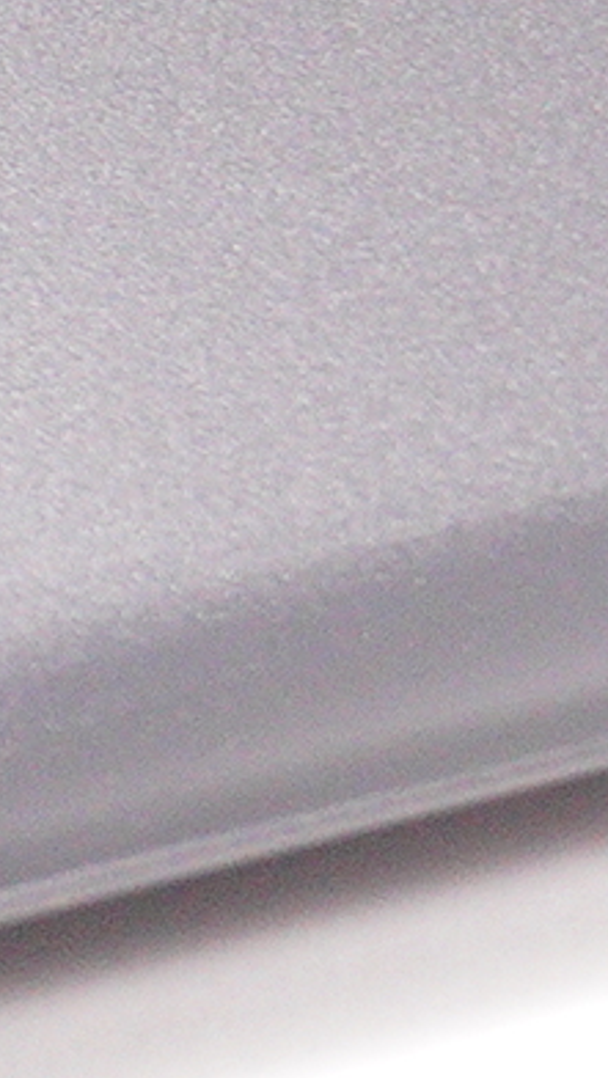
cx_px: 2520
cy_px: -830
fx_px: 8269
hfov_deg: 3.9
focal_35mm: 289
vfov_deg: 7.3
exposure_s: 1/250
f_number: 5.6
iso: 1600
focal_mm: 24
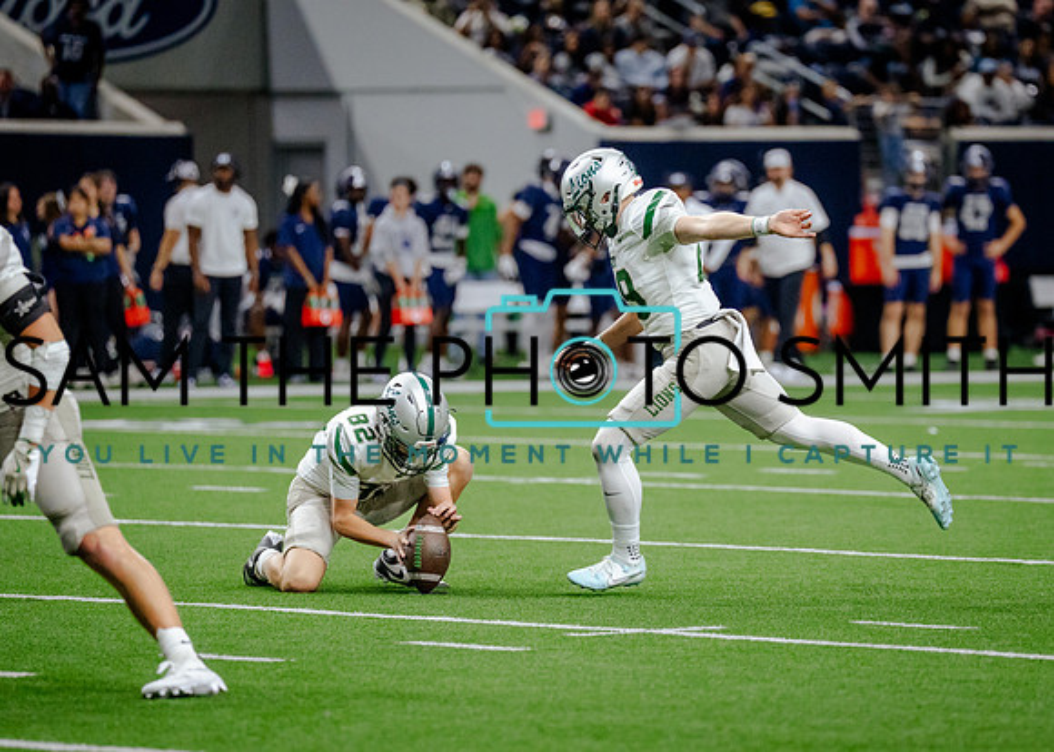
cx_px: 728
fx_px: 8322
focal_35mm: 278
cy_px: 354
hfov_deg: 7.2
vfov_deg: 5.2
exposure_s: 1/1250
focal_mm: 200
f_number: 2.8
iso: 3200
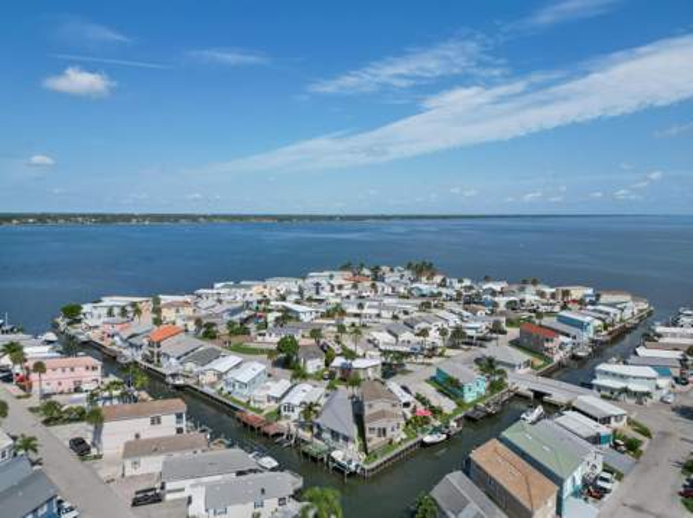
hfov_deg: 71.7
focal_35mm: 24
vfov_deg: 56.7
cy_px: 259
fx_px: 480
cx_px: 346
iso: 140
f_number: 1.7
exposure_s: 1/5000
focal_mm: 6.72
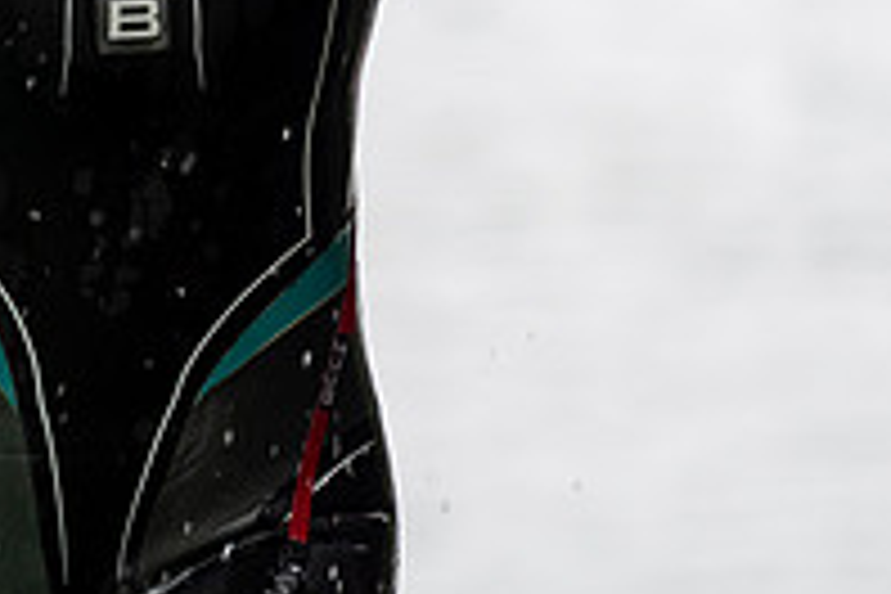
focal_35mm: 585
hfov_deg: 3.5
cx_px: 140
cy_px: -236
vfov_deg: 2.3
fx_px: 14478
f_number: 3.2
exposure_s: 1/400
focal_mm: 200
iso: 320
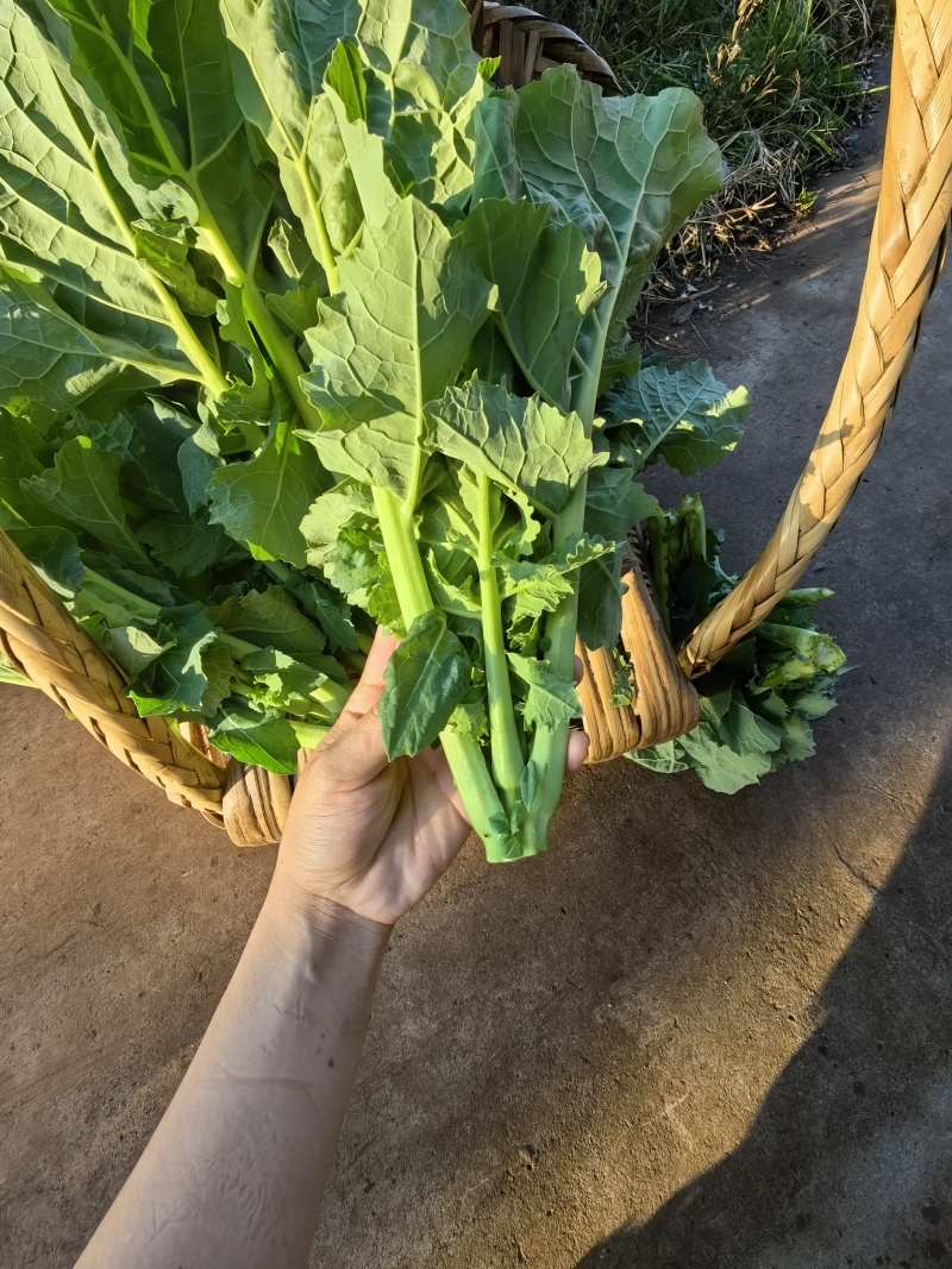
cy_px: 634
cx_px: 476
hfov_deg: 81.7
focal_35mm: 15
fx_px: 550
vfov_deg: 98.2
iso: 50
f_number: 2.2
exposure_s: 1/405
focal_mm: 1.76
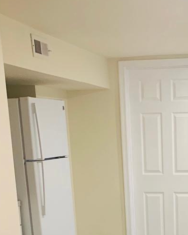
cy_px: 291
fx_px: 549
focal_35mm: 79
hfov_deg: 18.9
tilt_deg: -14.6
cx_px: 191
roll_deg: +1.3
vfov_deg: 22.1
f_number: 1.8
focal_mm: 4.25
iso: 160
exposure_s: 1/60
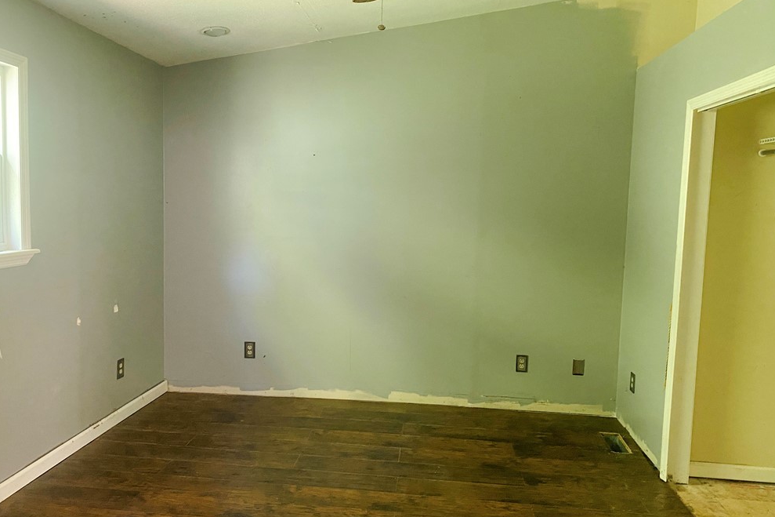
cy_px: 257
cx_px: 384
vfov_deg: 46.4
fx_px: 603
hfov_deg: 65.5
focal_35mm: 28
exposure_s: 1/30
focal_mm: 4.25
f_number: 1.8
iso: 500
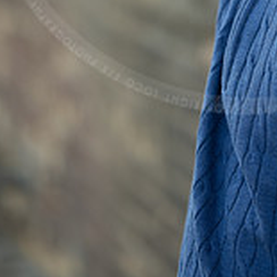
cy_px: -118
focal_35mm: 210
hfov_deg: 8.3
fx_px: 1901
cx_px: 229
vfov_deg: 8.2
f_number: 1.8
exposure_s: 1/250
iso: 100
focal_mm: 85
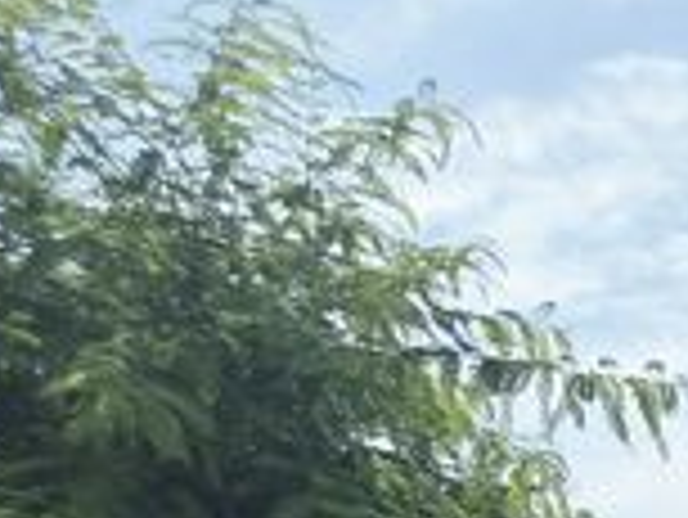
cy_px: 1095
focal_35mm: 106
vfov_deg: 12.1
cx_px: 1302
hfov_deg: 15.5
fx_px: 2108
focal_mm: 5.4
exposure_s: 1/7696
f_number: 1.8
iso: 64
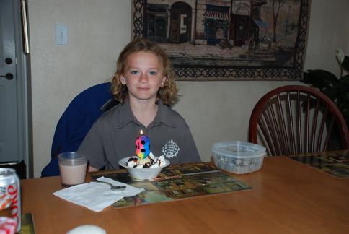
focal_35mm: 39
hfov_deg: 49.5
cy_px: 117
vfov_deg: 34.3
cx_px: 174
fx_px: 379
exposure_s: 1/60
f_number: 4
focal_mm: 26
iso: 200
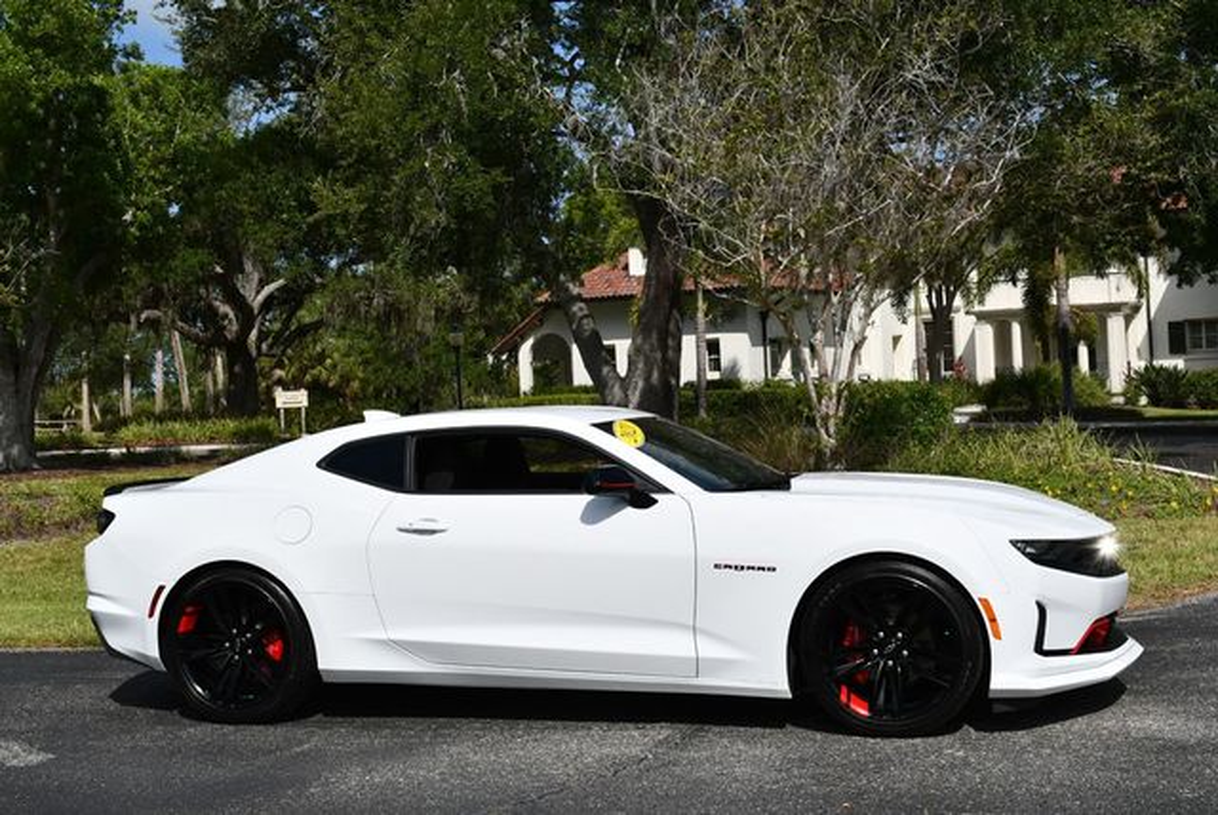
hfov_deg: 41.1
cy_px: 408
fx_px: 1625
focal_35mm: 48
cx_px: 609
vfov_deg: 28.1
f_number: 10
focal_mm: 24
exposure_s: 1/400
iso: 100
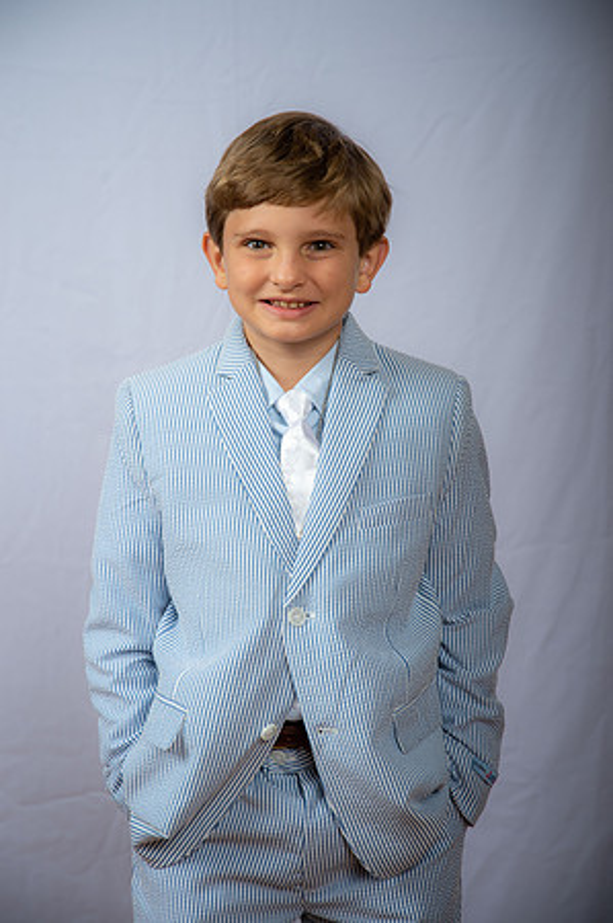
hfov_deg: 17.0
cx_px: 306
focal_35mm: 80
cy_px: 462
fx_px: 2048
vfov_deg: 25.4
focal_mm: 80
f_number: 6.3
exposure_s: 1/200
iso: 250
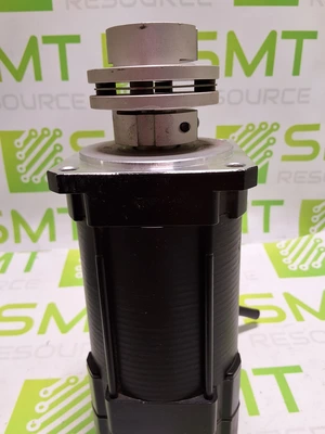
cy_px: 217
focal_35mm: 28
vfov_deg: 63.4
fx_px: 351
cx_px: 162
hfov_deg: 49.7
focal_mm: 2.91
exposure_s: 1/120
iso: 64
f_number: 1.9
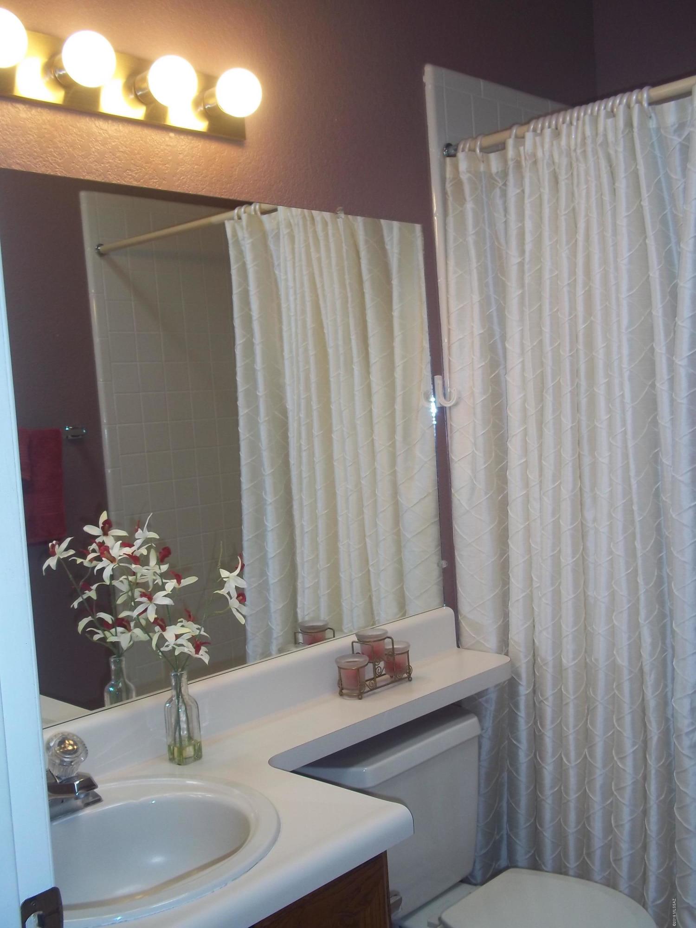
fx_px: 965
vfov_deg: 51.4
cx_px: 348
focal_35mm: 36
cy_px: 464
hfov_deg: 39.7
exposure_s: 1/30
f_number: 3.1
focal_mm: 6.5
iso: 80
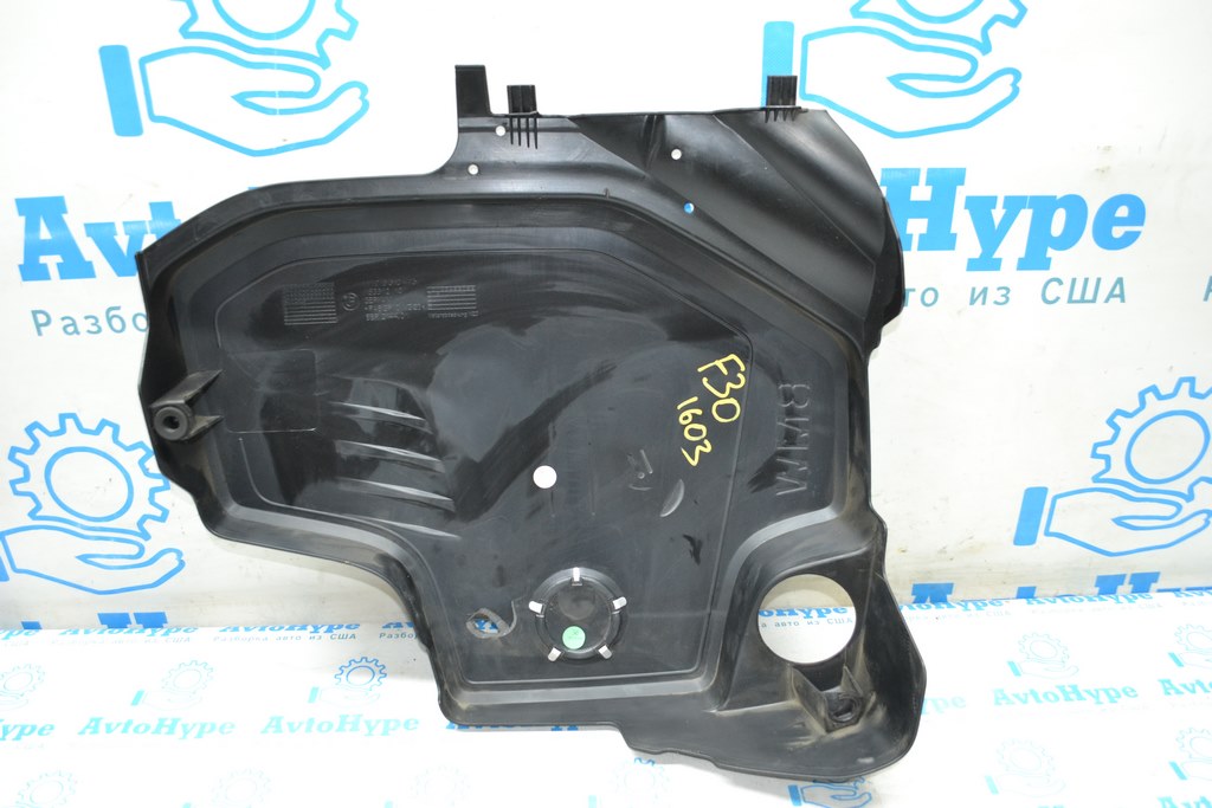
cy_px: 404
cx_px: 606
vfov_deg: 40.0
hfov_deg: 57.2
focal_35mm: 33
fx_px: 1111
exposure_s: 1/60
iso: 800
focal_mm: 22
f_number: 4
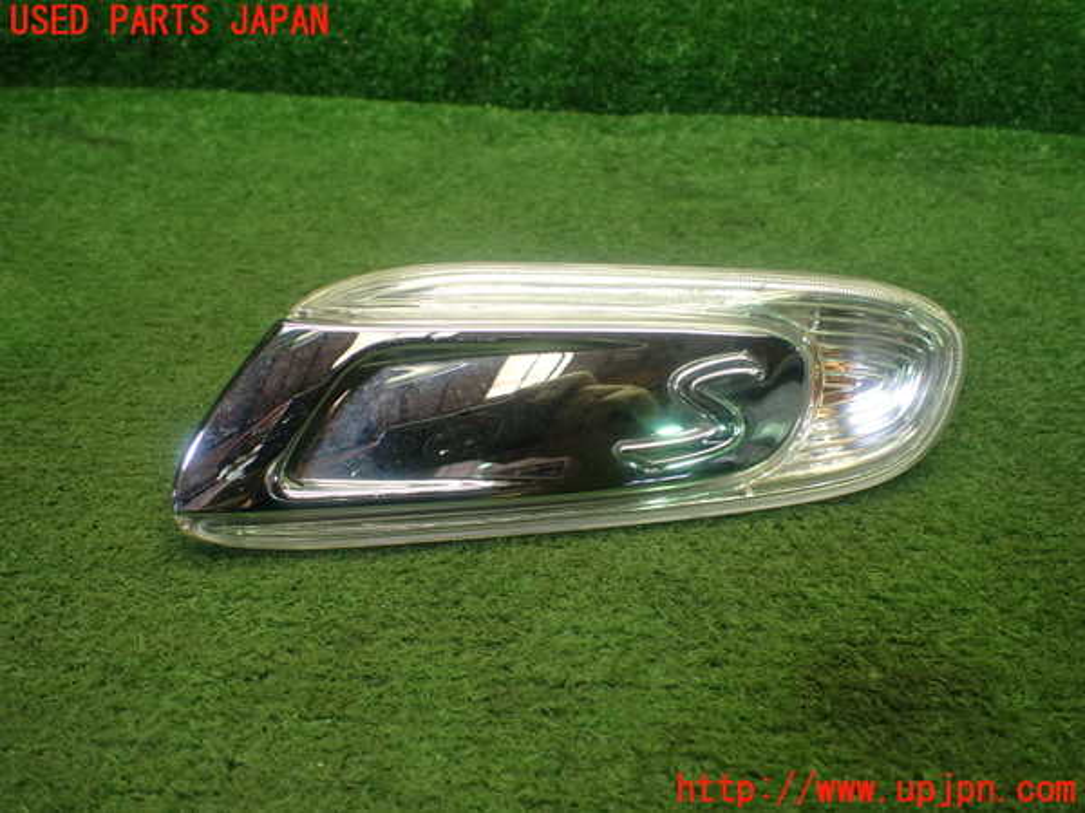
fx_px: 940
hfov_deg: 60.0
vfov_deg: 46.8
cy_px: 406
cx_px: 542
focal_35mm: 30
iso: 320
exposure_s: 1/125
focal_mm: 5.4
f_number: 2.3
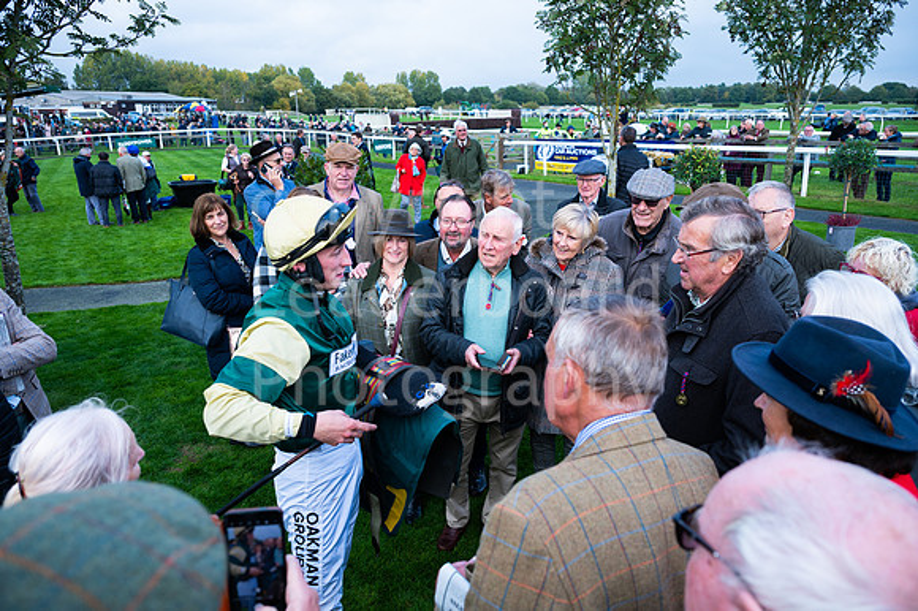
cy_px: 306
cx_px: 459
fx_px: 658
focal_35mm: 26
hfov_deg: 69.8
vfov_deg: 49.8
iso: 500
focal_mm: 24
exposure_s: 1/800
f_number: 4
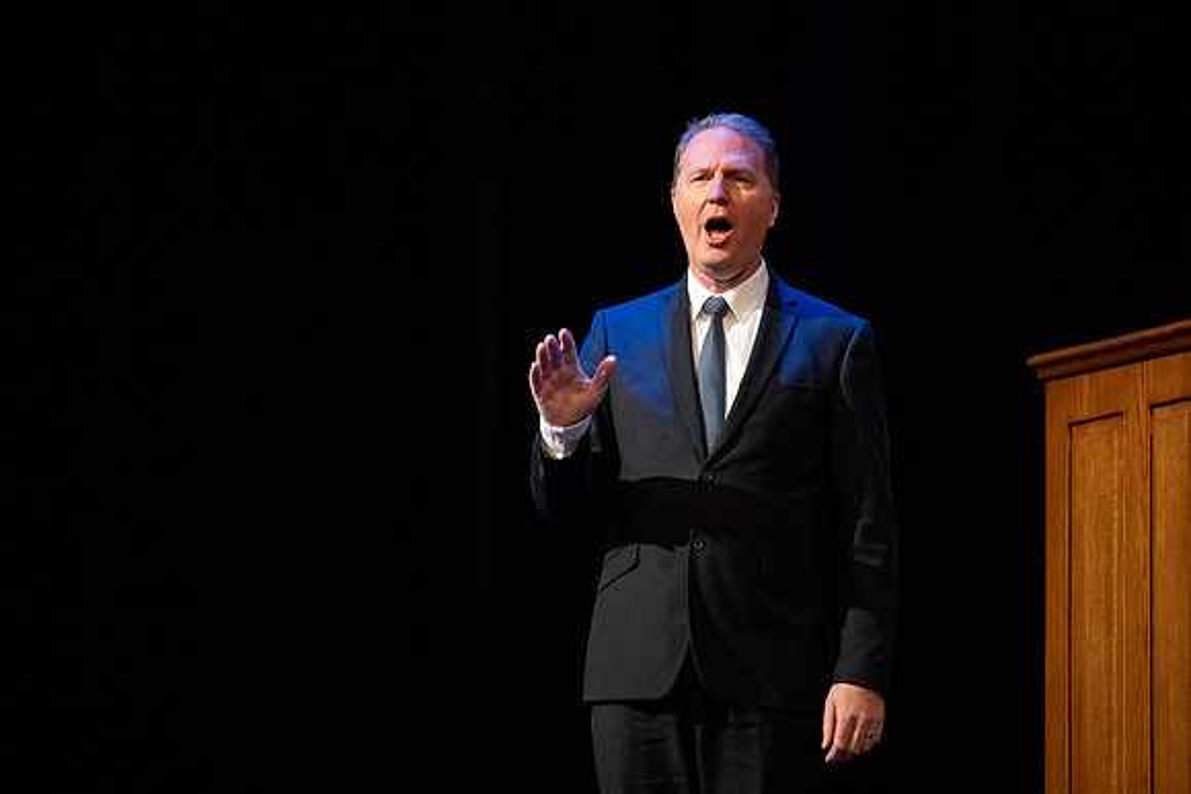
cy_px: 397
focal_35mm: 200
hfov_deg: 10.3
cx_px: 596
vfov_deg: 6.9
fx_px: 6618
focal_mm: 200
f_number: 2.8
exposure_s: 1/320
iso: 4000
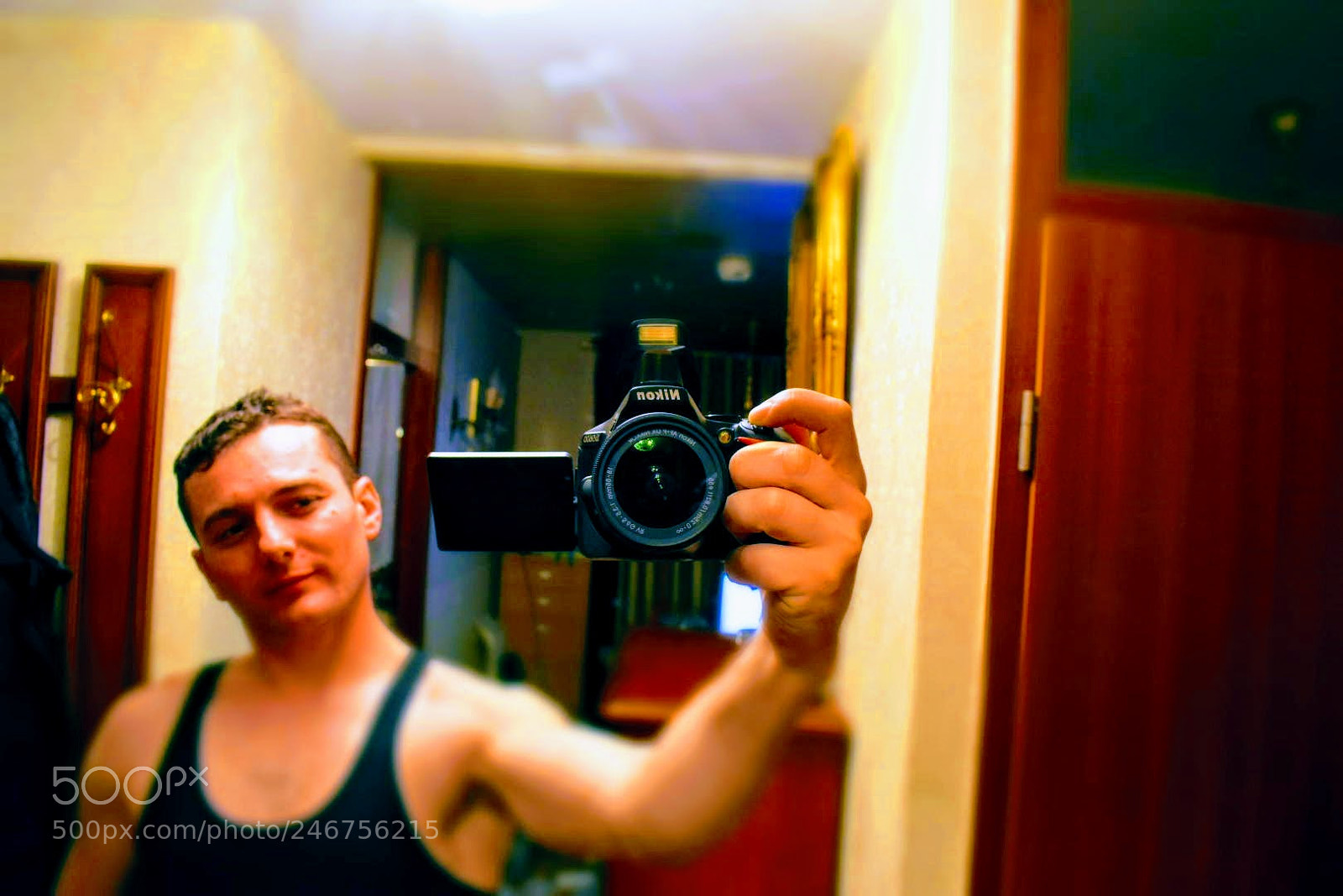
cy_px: 448
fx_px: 1007
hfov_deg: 67.4
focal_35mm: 27
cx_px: 672
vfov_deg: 47.9
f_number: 5
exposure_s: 1/15
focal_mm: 18
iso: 1600
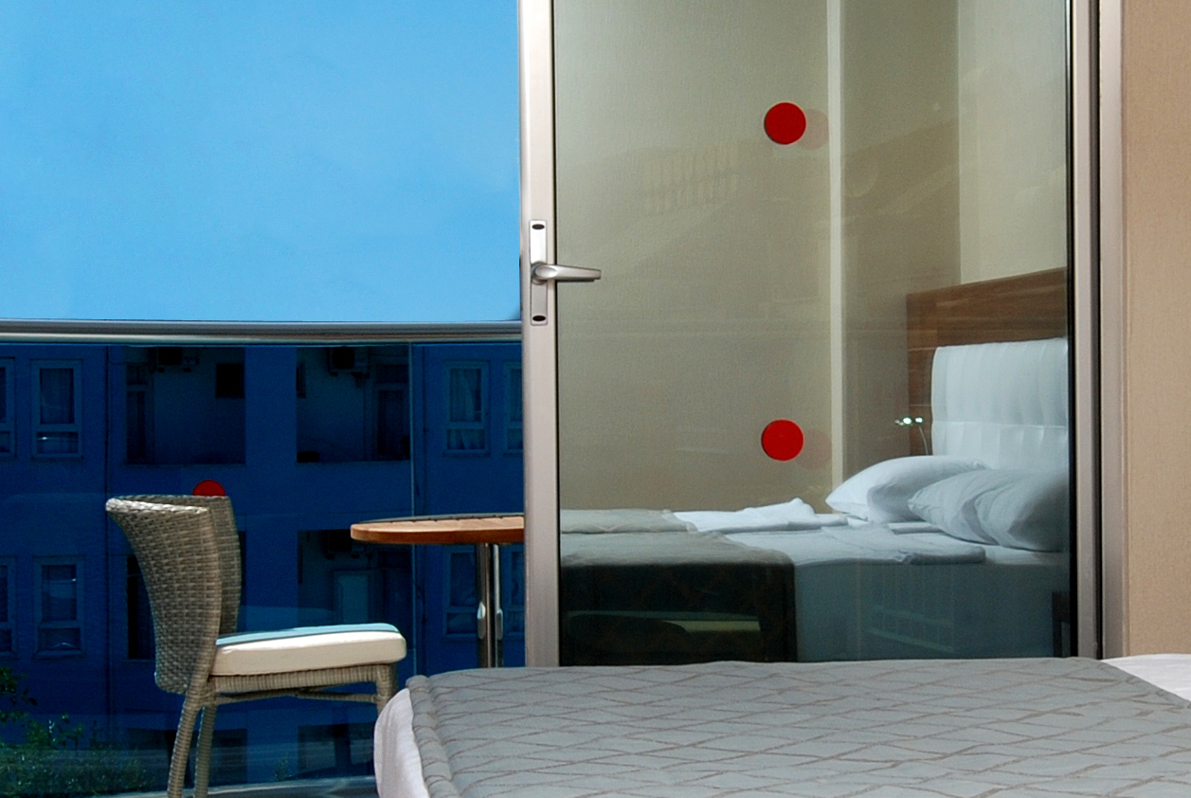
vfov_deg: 17.4
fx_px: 2602
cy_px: 415
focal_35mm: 79
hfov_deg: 25.6
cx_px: 854
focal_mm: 17
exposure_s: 1/125
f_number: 18
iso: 100
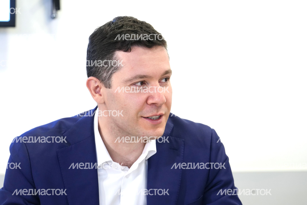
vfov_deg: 10.7
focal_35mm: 128
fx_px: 1091
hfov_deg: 16.0
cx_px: 154
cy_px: 102
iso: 3200
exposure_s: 1/125
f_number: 5.6
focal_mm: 128
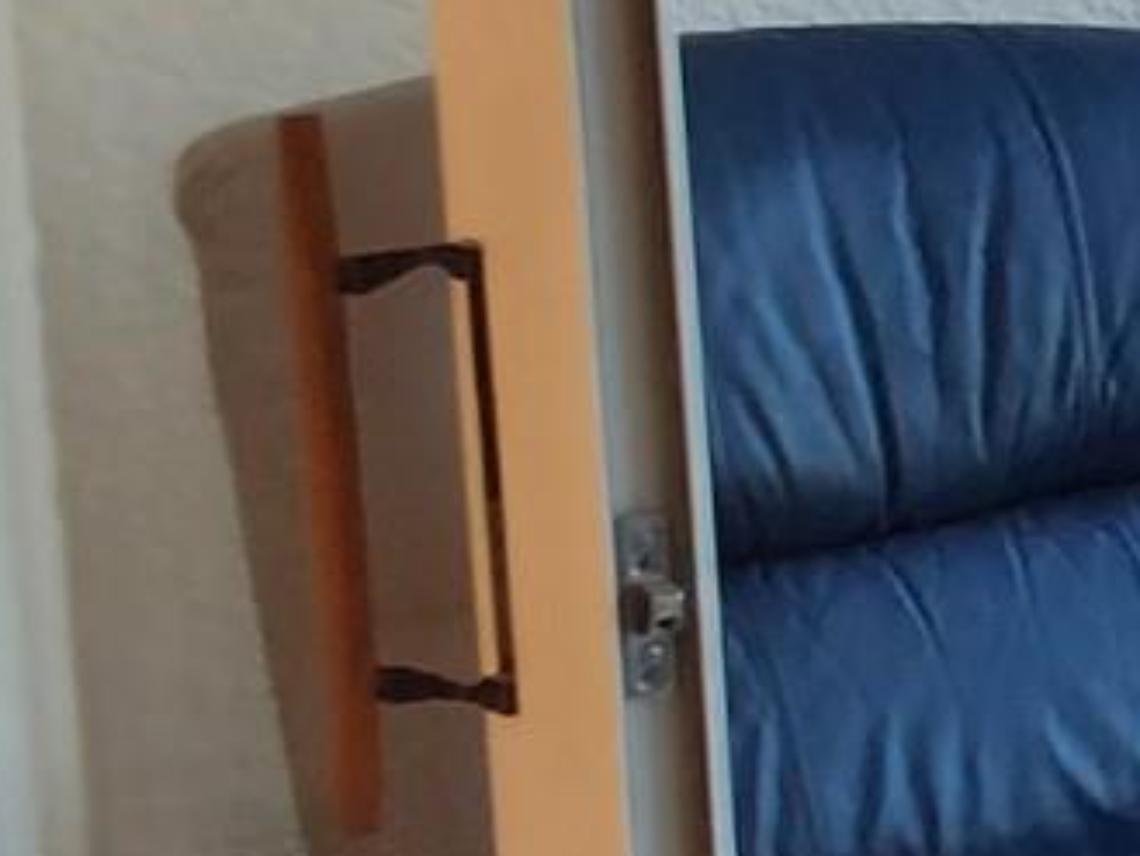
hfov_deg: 12.5
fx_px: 4480
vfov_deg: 10.9
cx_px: 2363
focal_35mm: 136
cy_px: 298
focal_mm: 2.91
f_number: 1.9
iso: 64
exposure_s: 1/60
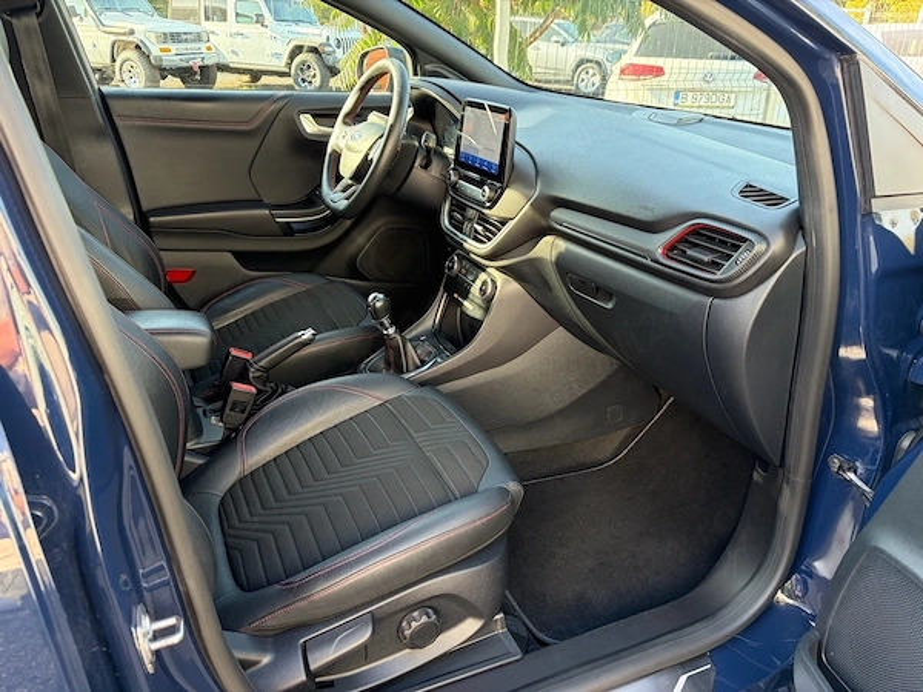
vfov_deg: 53.1
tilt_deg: -23.9
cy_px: 346
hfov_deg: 67.3
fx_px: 693
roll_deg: +0.0
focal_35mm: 26
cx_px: 462
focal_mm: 5.96
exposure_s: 1/149
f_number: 1.6
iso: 125
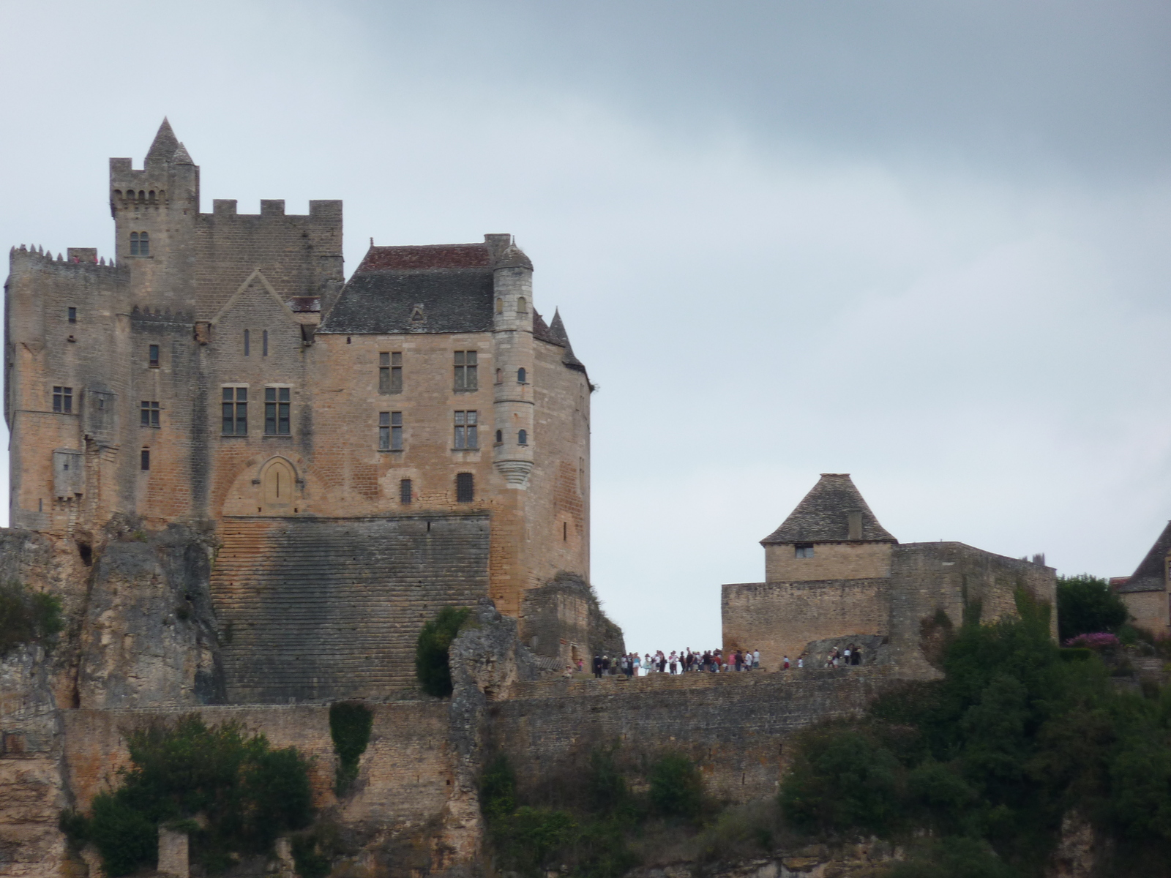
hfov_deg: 6.6
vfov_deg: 5.0
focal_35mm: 300
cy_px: 439
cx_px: 586
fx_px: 10148
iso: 80
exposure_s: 1/250
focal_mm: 49.2
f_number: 4.9
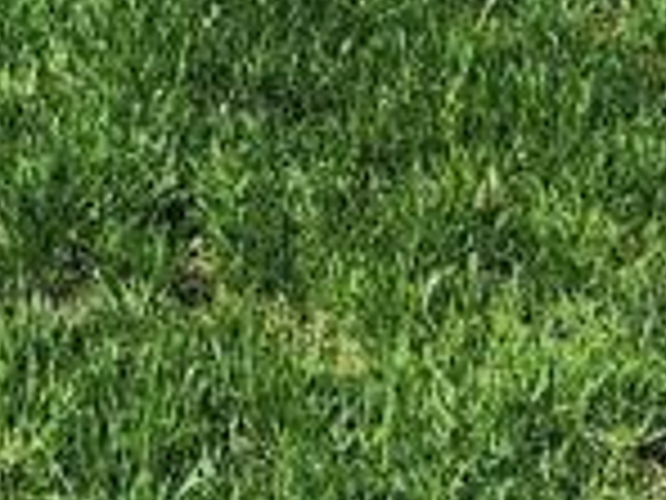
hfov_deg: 11.9
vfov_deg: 7.7
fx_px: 3059
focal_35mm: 159
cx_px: -315
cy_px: -1158
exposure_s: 1/742
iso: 12
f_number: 1.8
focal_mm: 6.4
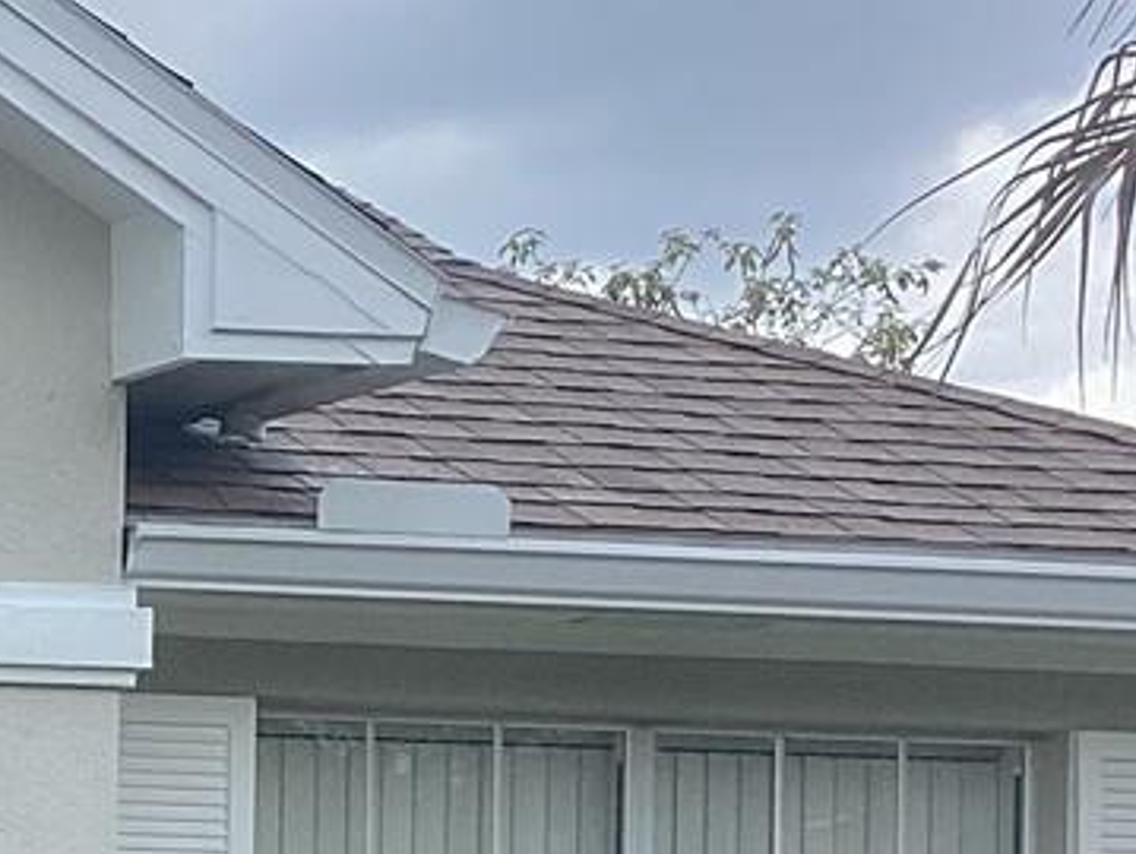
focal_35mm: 138
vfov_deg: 10.5
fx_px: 4533
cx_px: -658
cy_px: 1136
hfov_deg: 13.3
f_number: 2.4
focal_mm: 3.3
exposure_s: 1/608
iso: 25
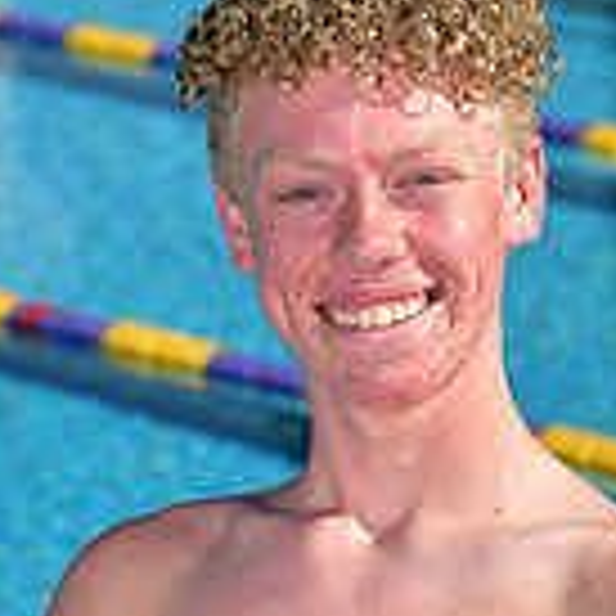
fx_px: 7953
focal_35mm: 395
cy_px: 913
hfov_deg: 4.4
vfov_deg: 4.4
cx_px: 357
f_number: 8
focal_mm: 110
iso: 64
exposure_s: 1/250
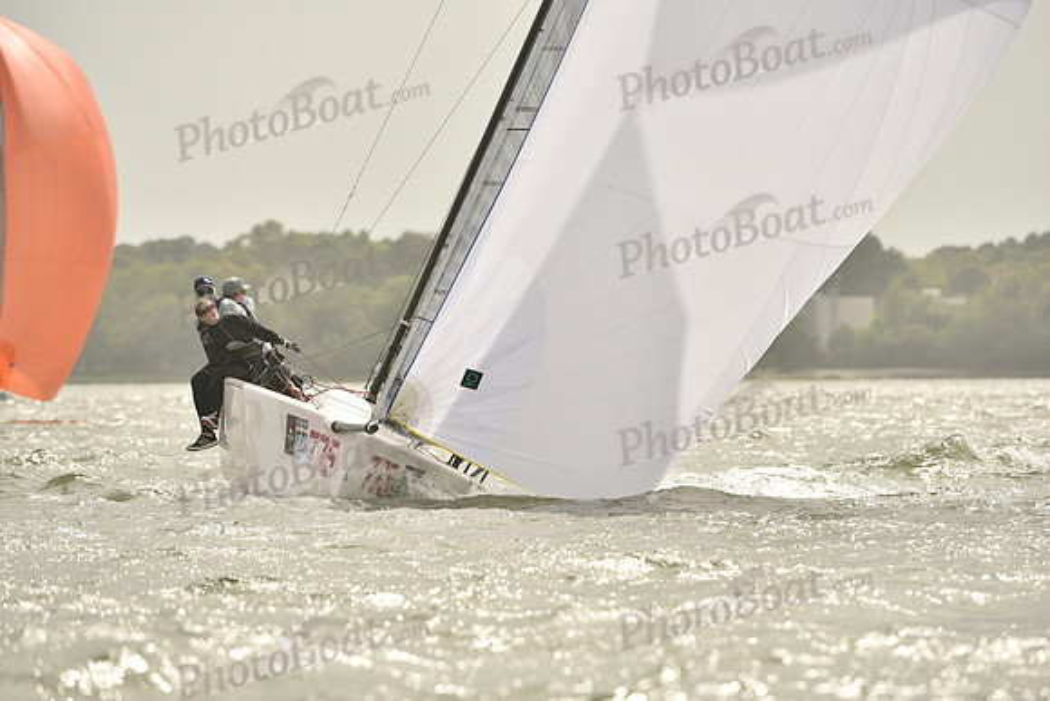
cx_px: 525
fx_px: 8752
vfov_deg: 4.6
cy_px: 350
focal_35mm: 300
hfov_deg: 6.9
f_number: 7.1
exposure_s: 1/1250
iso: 320
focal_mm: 300
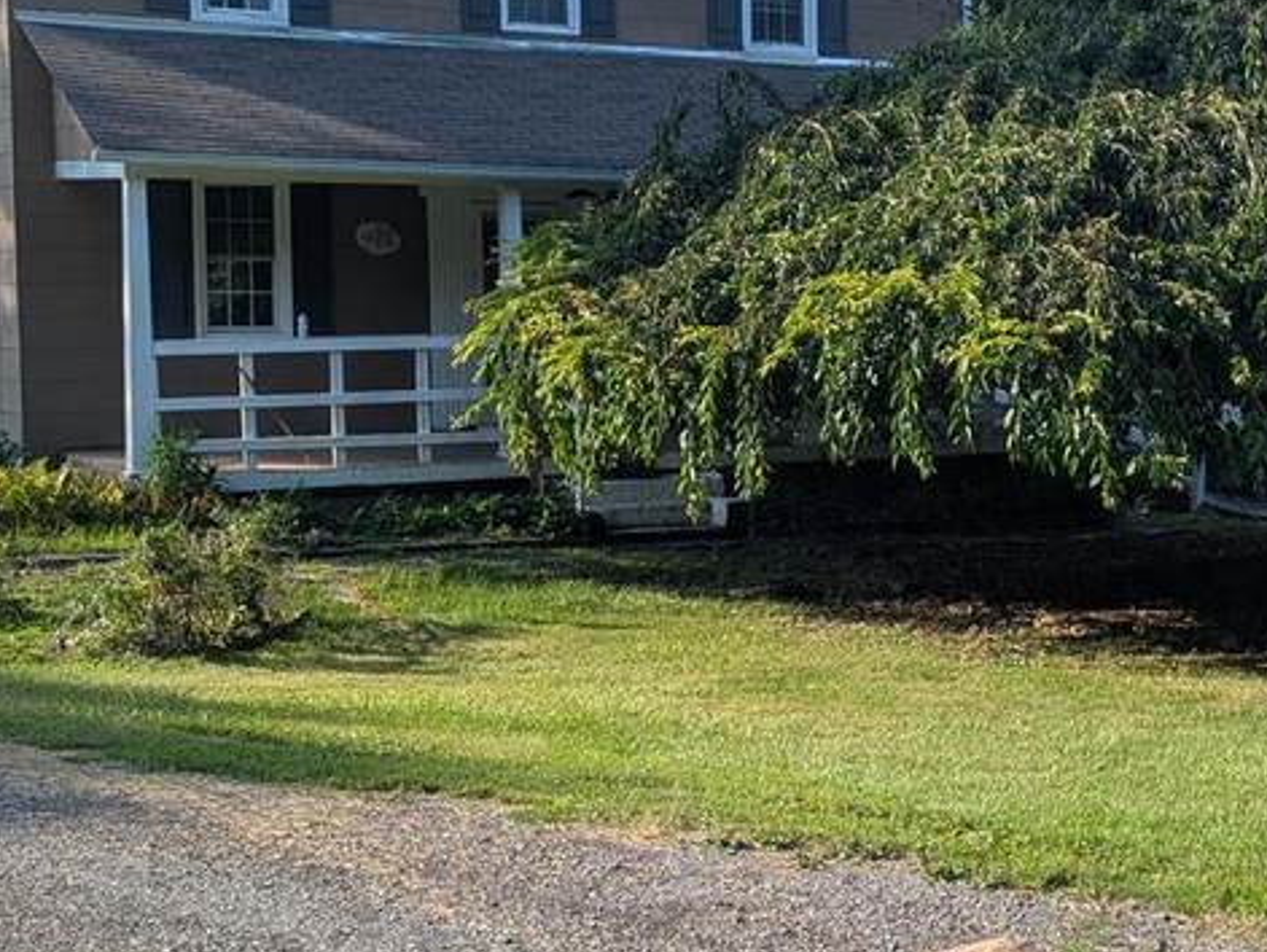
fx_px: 2381
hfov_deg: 28.6
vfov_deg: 22.6
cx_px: 1147
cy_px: 454
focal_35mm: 65
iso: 47
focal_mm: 6.81
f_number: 1.85
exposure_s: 1/1919
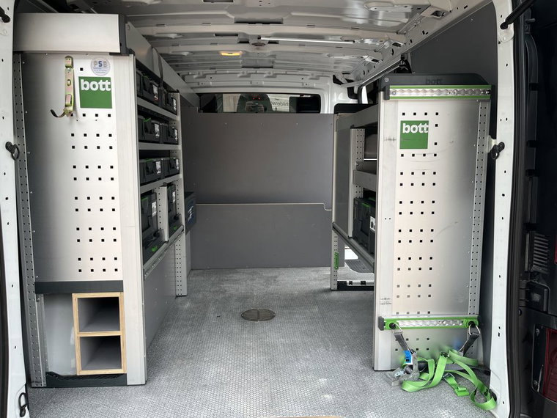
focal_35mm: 26
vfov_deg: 53.1
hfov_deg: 67.3
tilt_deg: -6.4
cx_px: 278
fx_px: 418
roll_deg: -0.8
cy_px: 209
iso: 50
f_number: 1.6
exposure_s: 1/375
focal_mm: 5.1
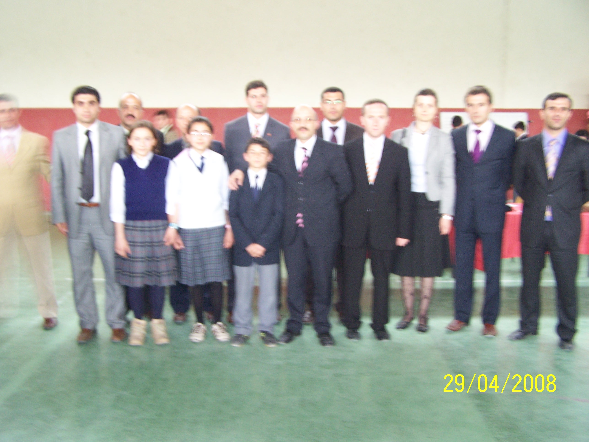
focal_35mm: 38
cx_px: 294
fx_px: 647
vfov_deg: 37.7
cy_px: 221
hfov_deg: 49.0
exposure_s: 1/3
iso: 140
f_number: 2.8
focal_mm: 6.3
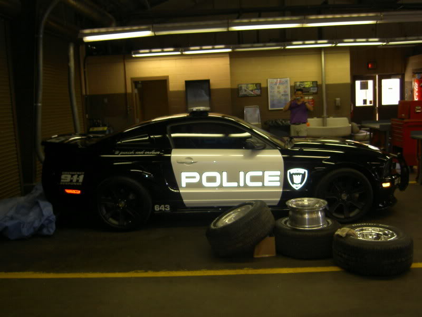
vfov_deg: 41.8
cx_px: 211
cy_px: 158
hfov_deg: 54.0
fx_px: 414
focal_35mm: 34
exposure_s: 1/60
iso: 100
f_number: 2.8
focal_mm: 5.6
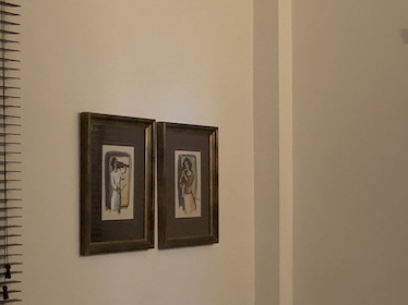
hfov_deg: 21.5
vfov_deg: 16.5
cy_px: 202
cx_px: 377
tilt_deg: +0.3
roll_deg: +0.3
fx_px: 1048
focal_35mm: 89
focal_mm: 4.25
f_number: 1.8
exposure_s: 1/50
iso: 250
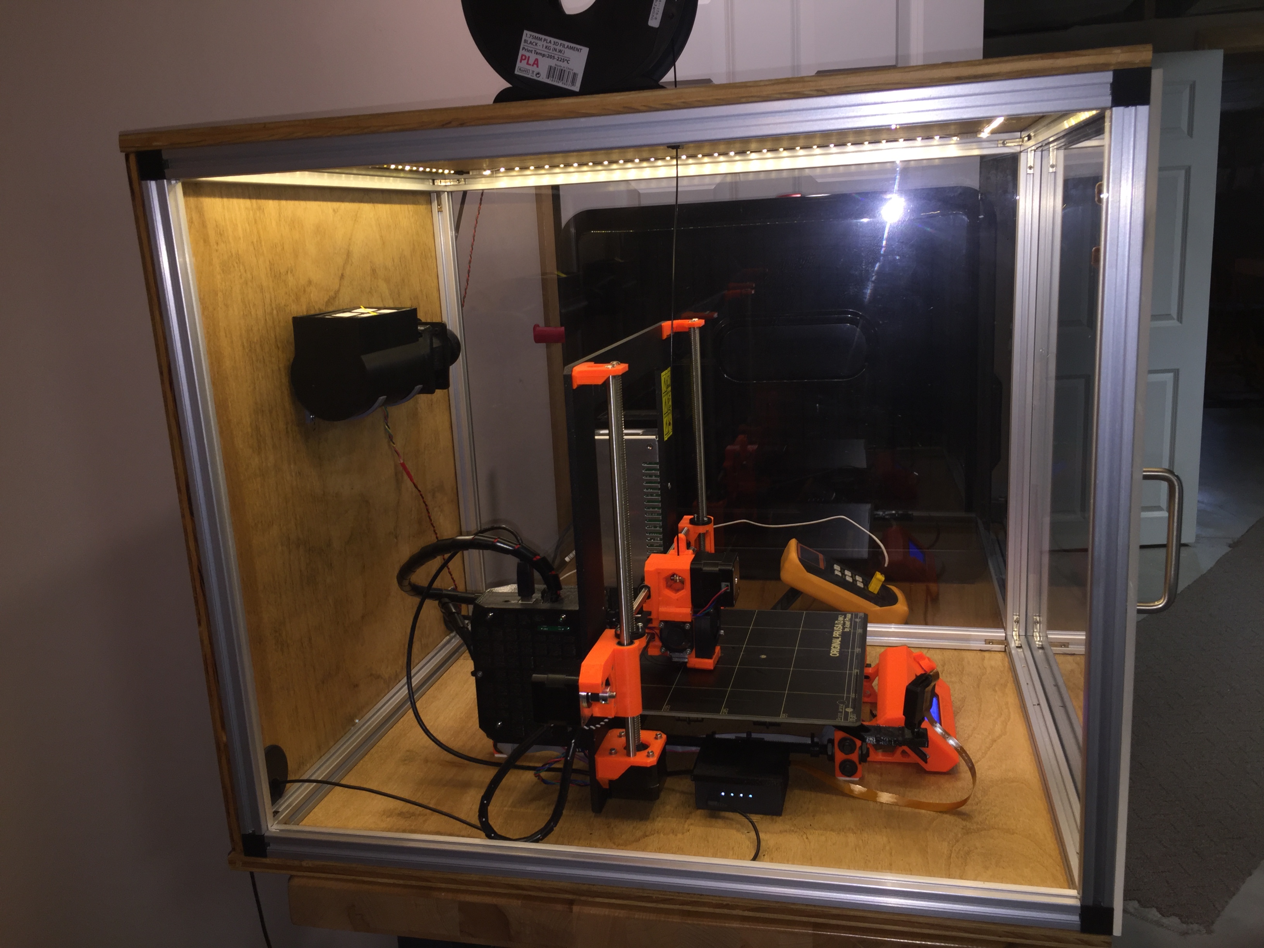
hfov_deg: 61.7
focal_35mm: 29
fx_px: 1059
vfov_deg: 48.2
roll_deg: +3.1
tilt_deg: -12.1
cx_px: 632
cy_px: 474
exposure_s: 1/31
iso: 32
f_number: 2.2
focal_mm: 4.15
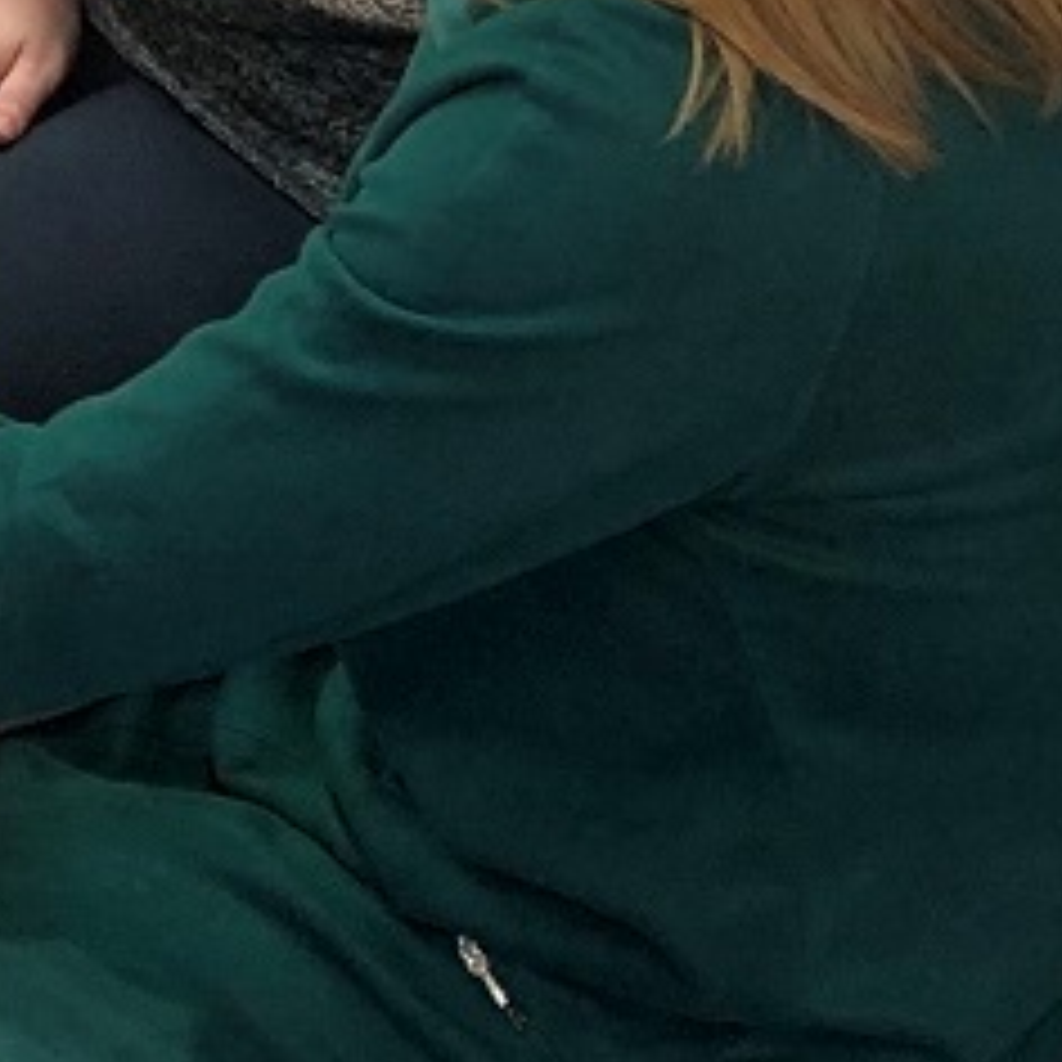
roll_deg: +0.0
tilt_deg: -16.4
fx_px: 4859
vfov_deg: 11.5
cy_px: -862
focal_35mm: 140
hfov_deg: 11.4
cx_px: -972
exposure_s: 1/50
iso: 25
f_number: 1.8
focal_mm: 3.99
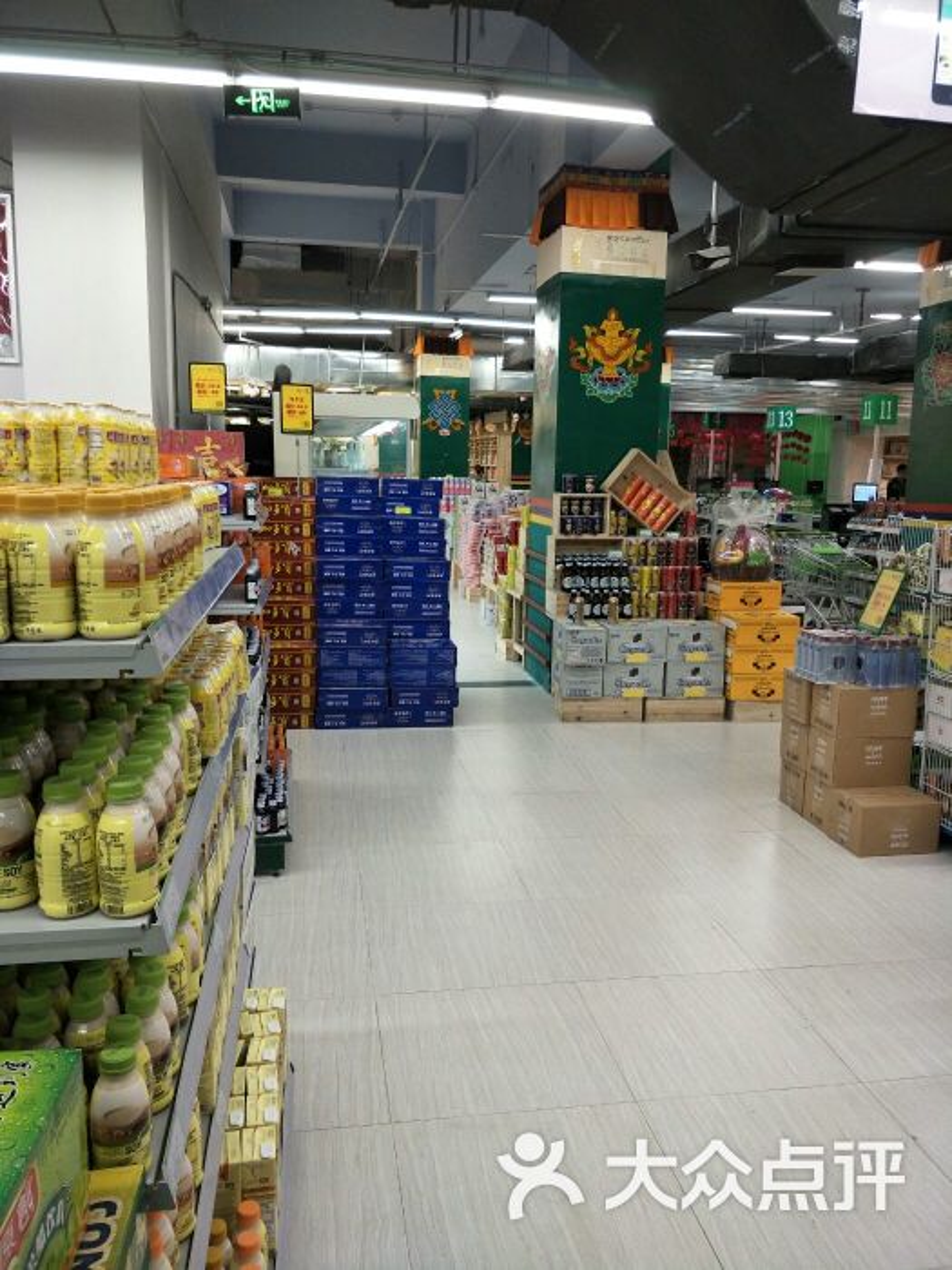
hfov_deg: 56.8
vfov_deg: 71.6
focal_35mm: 24
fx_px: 880
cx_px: 476
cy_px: 635
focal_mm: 4.1
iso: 72
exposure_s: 1/50
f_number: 1.7
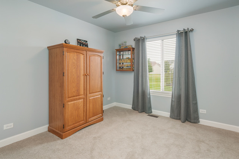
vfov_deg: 67.2
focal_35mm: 18
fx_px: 119
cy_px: 80
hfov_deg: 90.1
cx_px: 120
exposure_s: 1/250
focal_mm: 12
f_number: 7.1
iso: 200
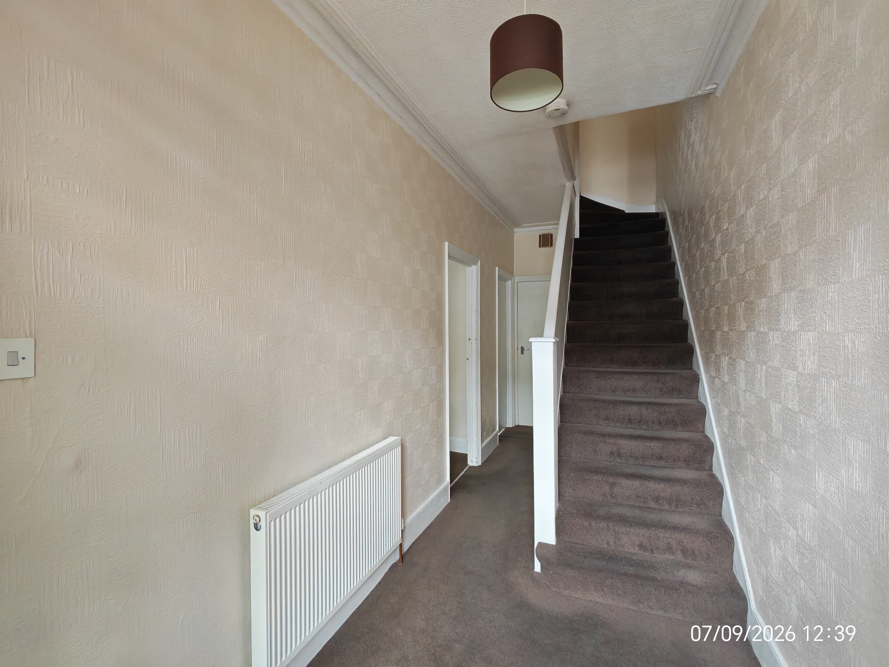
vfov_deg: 78.1
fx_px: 411
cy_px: 334
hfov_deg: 94.5
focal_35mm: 16
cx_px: 444
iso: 200
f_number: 2.2
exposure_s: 1/50
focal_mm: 1.96
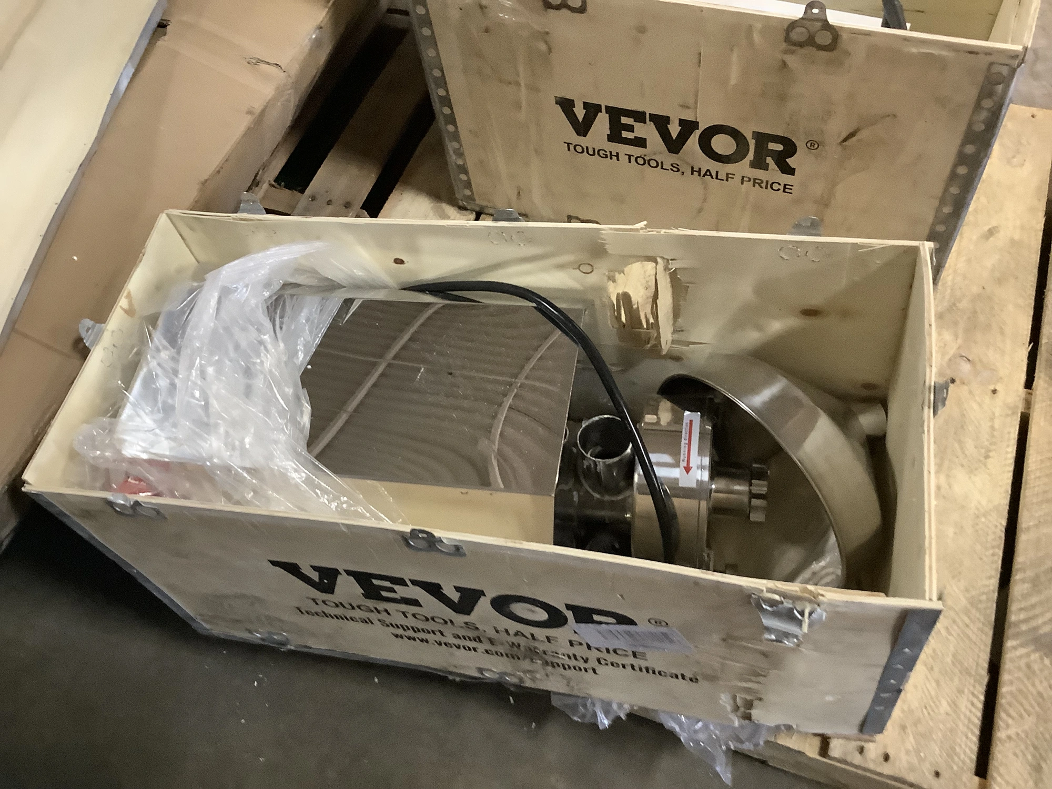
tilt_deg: -59.8
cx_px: 526
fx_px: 942
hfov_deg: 58.4
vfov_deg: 45.4
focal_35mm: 31
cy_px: 394
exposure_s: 1/30
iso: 320
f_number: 2.4
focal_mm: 3.3
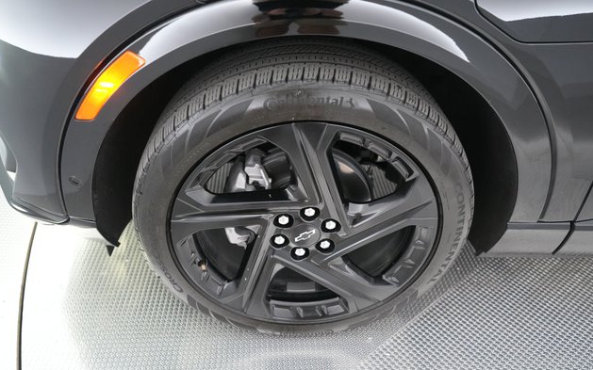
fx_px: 452
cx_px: 294
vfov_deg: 44.5
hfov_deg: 66.5
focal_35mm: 28
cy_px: 185
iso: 10000
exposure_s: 1/250
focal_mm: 27
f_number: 2.8
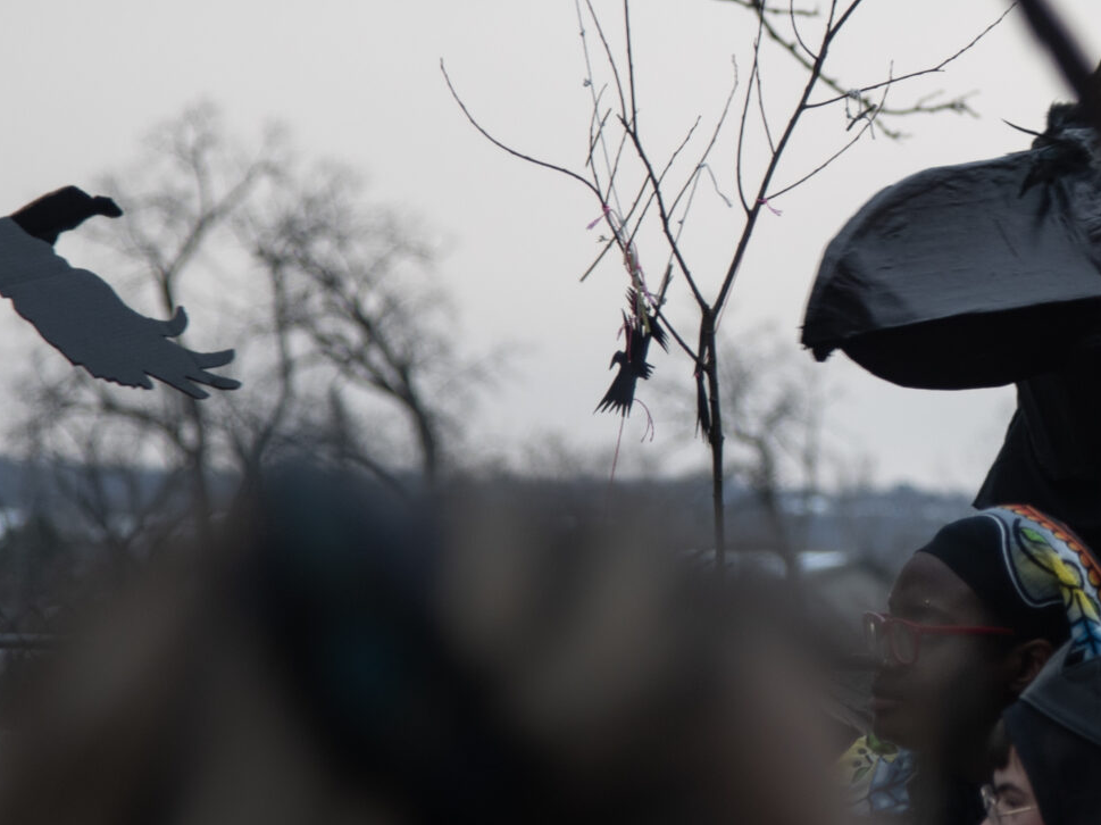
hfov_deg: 8.0
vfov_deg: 6.0
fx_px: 7821
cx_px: 1212
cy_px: 146
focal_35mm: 246
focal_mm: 86
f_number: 4
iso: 320
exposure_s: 1/125
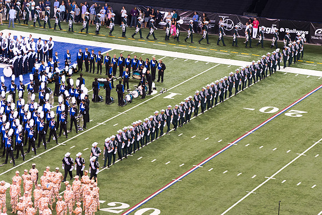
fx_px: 1422
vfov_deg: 8.6
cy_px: 118
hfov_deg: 12.9
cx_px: 175
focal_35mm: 159
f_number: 4.8
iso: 1250
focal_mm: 140
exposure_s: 1/320
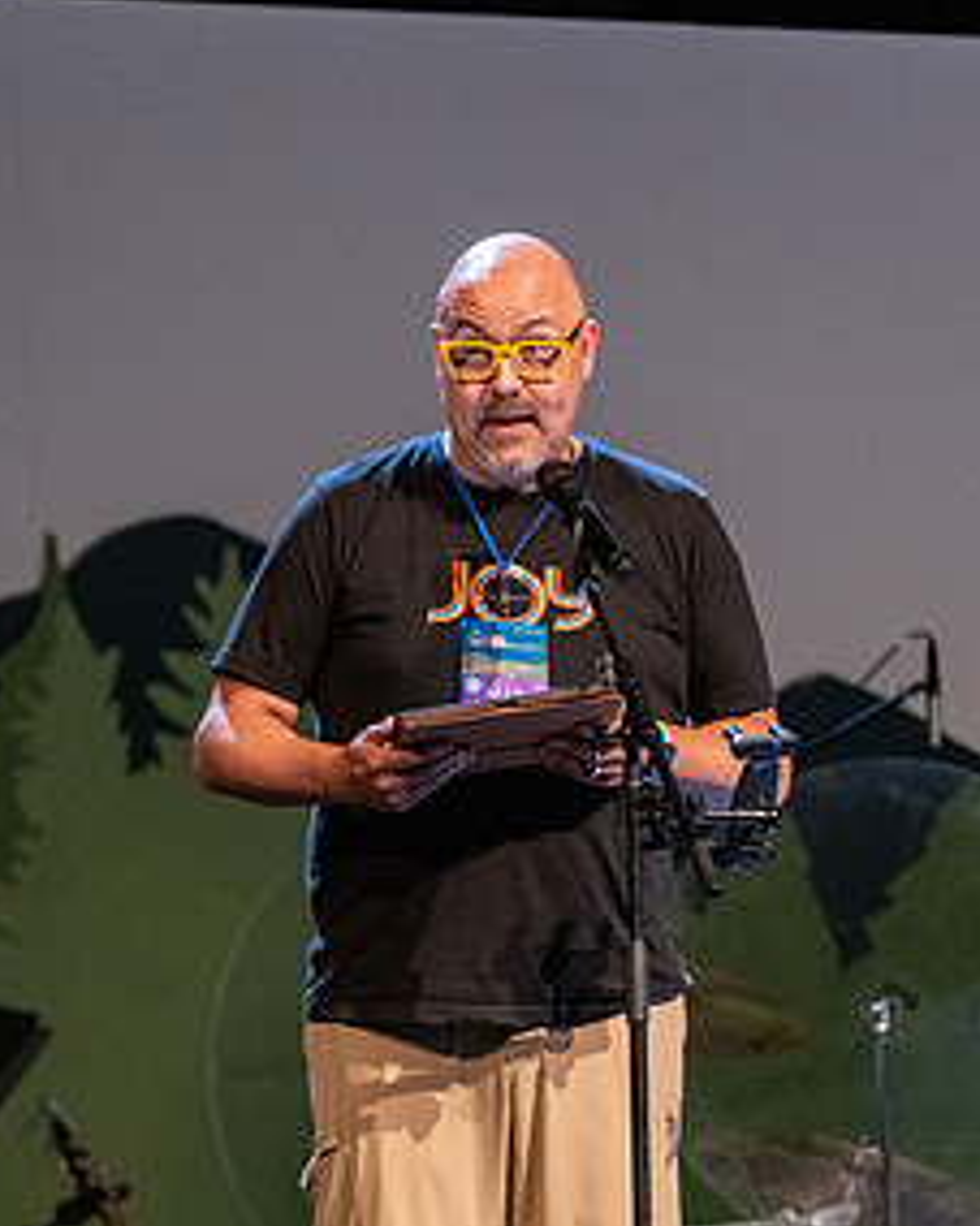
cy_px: 920
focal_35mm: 277
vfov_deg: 7.0
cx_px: 600
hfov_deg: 5.6
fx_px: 10048
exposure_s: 1/180
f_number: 2.8
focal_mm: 124.3
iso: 5000
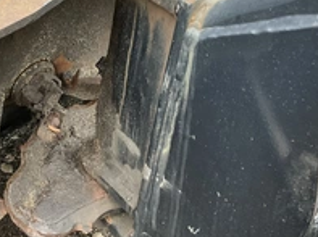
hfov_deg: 31.9
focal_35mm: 59
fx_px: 541
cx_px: 66
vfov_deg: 24.7
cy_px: 110
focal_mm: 3
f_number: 1.8
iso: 64
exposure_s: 1/89
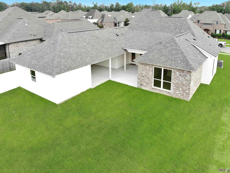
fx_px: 159
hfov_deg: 71.6
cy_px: 86
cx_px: 115
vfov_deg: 56.8
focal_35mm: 24
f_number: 2.8
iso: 100
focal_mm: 4.5
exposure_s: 1/75.7
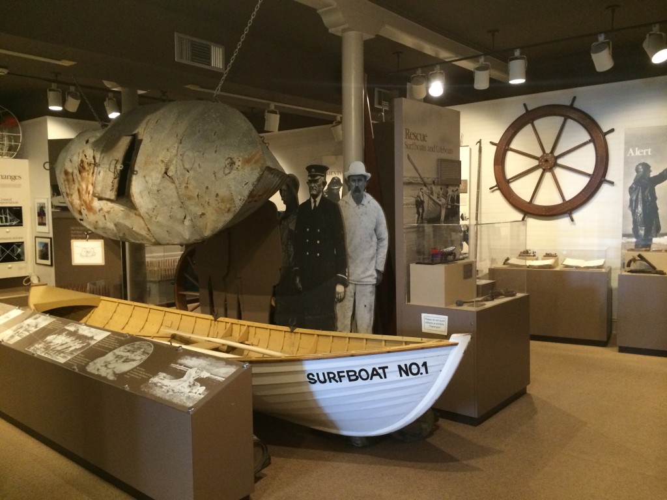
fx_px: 578
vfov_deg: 46.8
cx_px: 334
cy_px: 250
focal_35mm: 30
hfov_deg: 60.0
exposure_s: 1/15
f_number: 2.2
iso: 320
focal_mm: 4.12
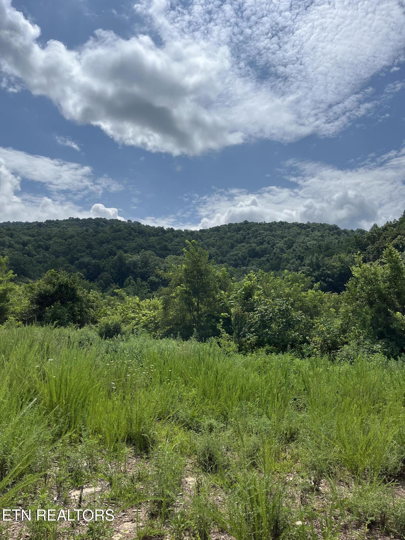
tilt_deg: +8.7
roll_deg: +1.2
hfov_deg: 53.1
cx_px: 202
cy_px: 270
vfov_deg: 67.3
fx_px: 406
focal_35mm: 26
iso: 50
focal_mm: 5.1
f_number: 1.6
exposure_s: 1/9901
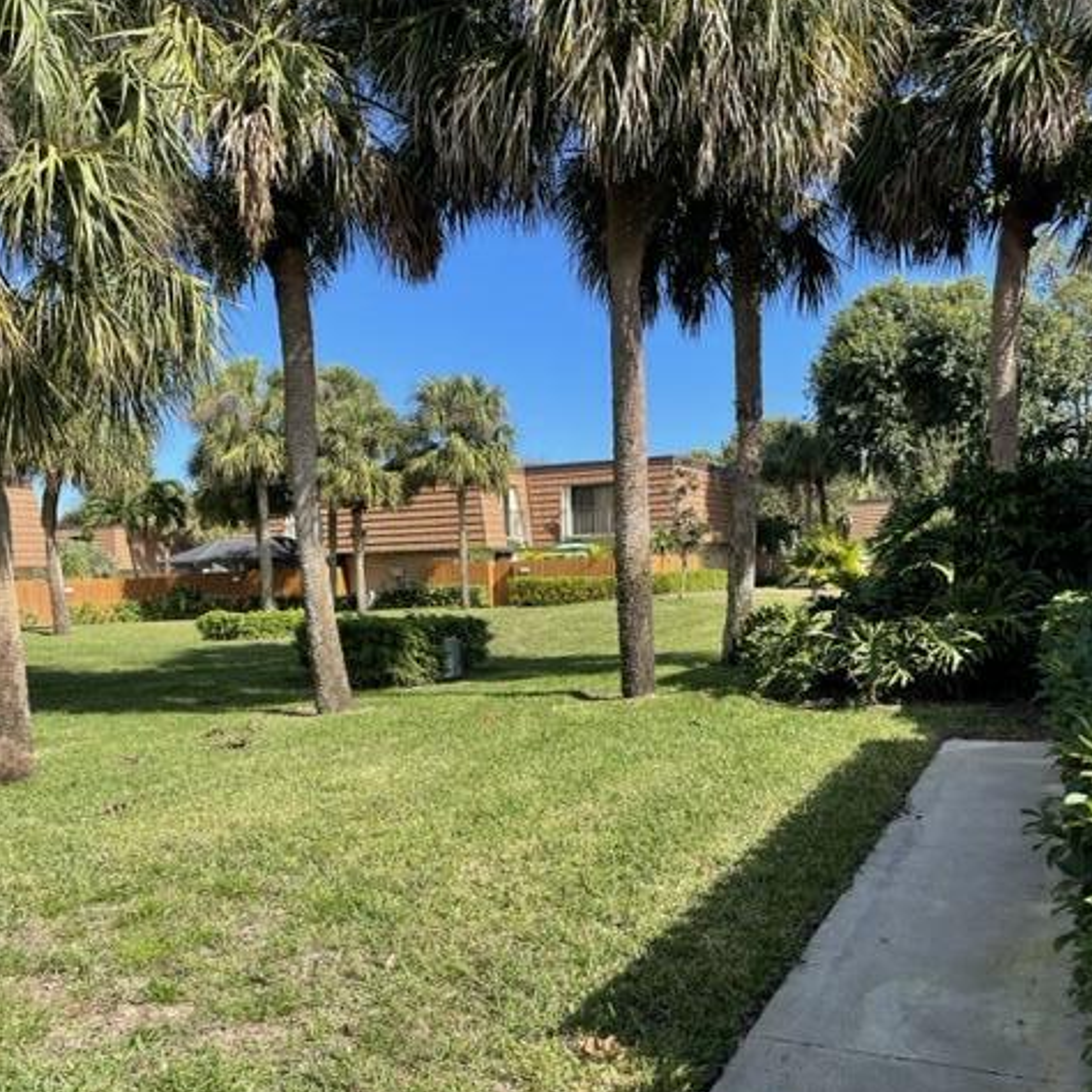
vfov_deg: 52.0
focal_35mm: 31
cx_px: 544
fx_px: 1106
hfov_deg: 52.5
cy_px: 680
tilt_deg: -6.8
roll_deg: +1.0
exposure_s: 1/1739
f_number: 1.6
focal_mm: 5.1
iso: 32
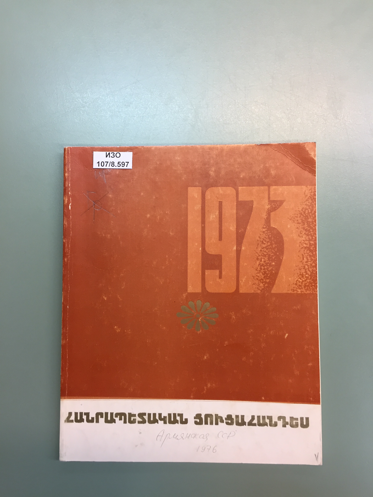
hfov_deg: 48.2
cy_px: 248
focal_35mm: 29
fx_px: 417
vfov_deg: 61.7
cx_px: 186
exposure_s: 1/33
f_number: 2.2
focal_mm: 4.15
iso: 40
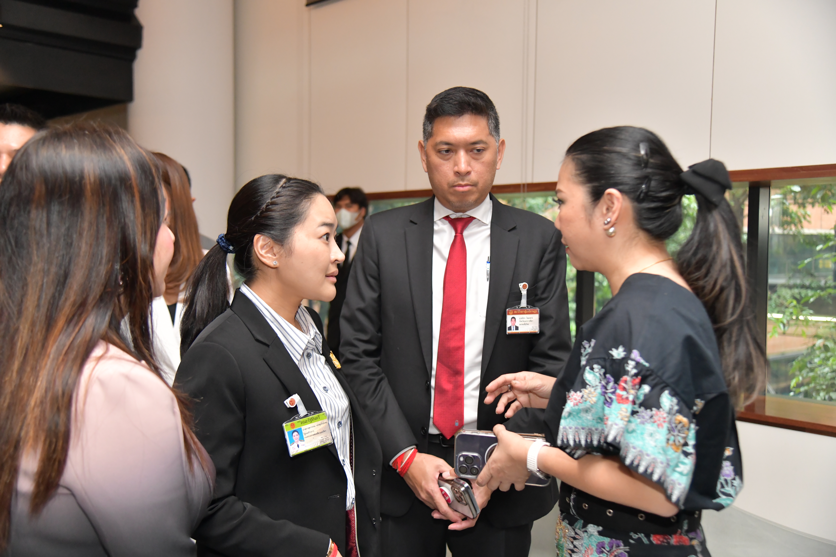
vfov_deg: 35.1
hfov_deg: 50.7
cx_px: 418
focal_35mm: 38
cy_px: 278
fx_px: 882
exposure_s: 1/200
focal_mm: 38
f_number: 4
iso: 2500
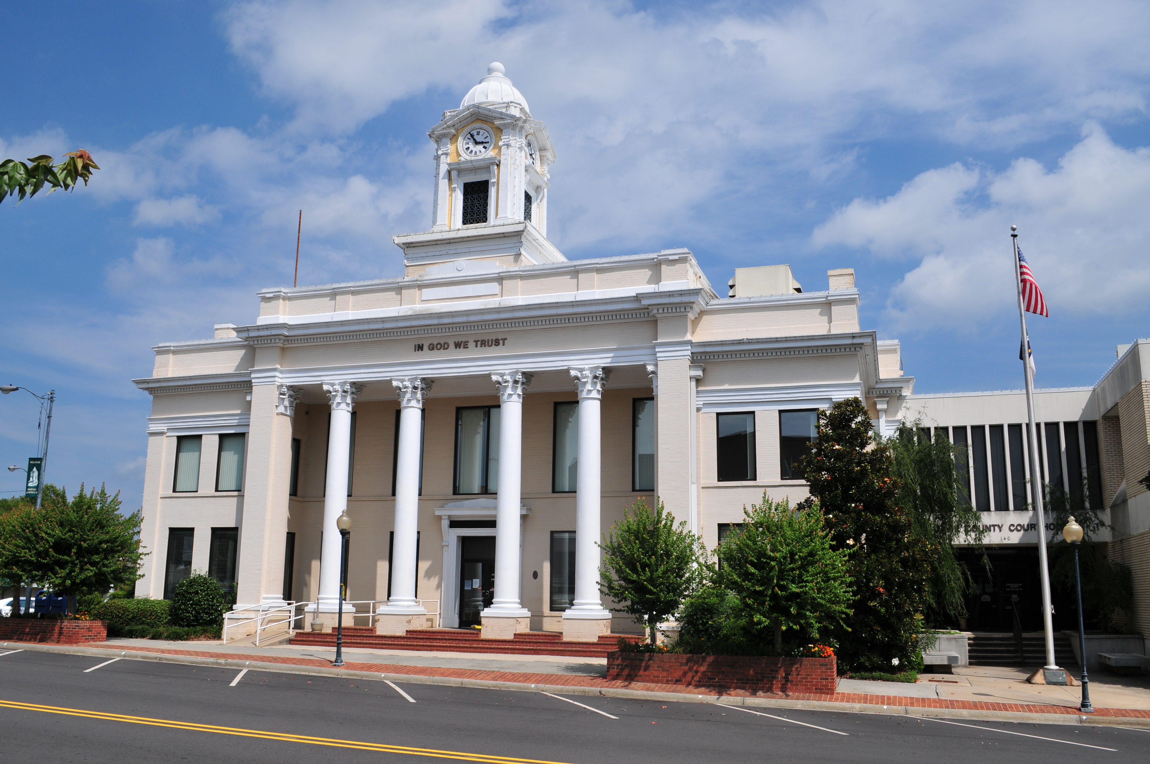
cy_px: 382
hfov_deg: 62.0
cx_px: 575
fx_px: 957
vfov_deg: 43.5
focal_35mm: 30
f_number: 13
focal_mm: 20
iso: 200
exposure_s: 1/640
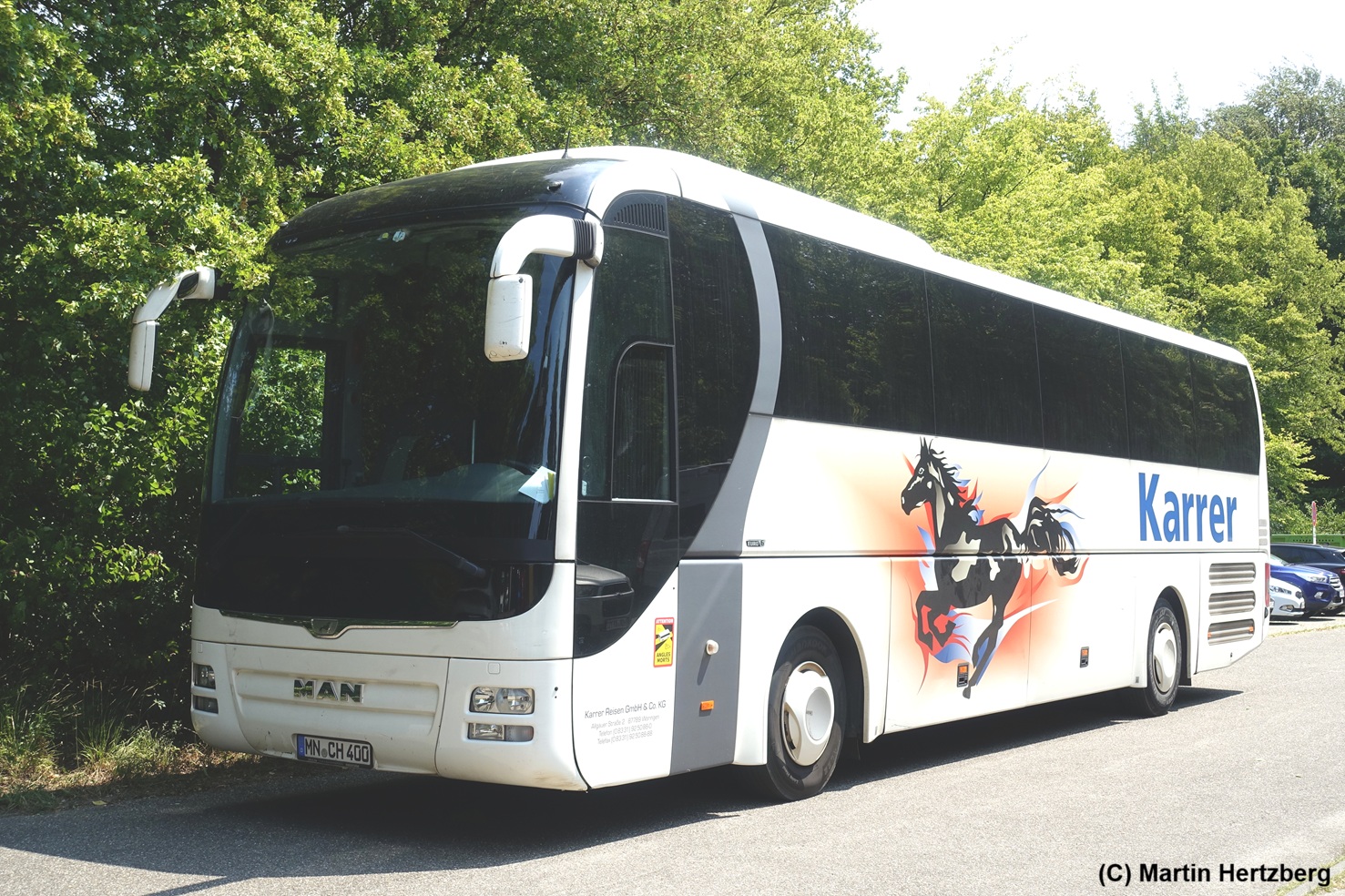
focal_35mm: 47
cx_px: 672
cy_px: 448
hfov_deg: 41.9
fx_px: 1755
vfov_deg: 28.6
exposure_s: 1/320
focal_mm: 17.06
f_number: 5.6
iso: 125
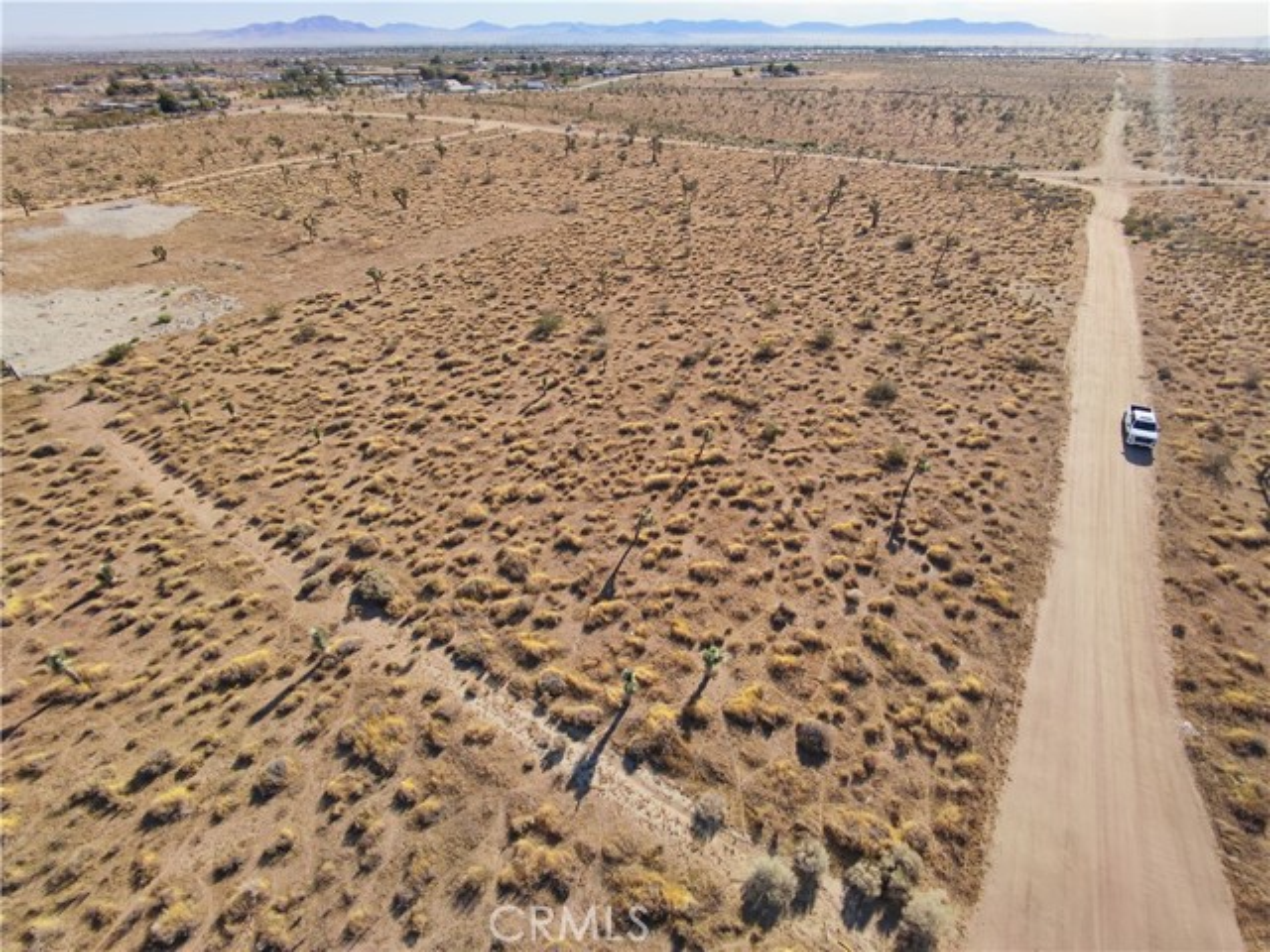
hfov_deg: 94.5
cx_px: 635
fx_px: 587
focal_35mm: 16
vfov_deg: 78.1
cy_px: 476
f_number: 2.55
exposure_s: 1/1602
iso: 102
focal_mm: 16
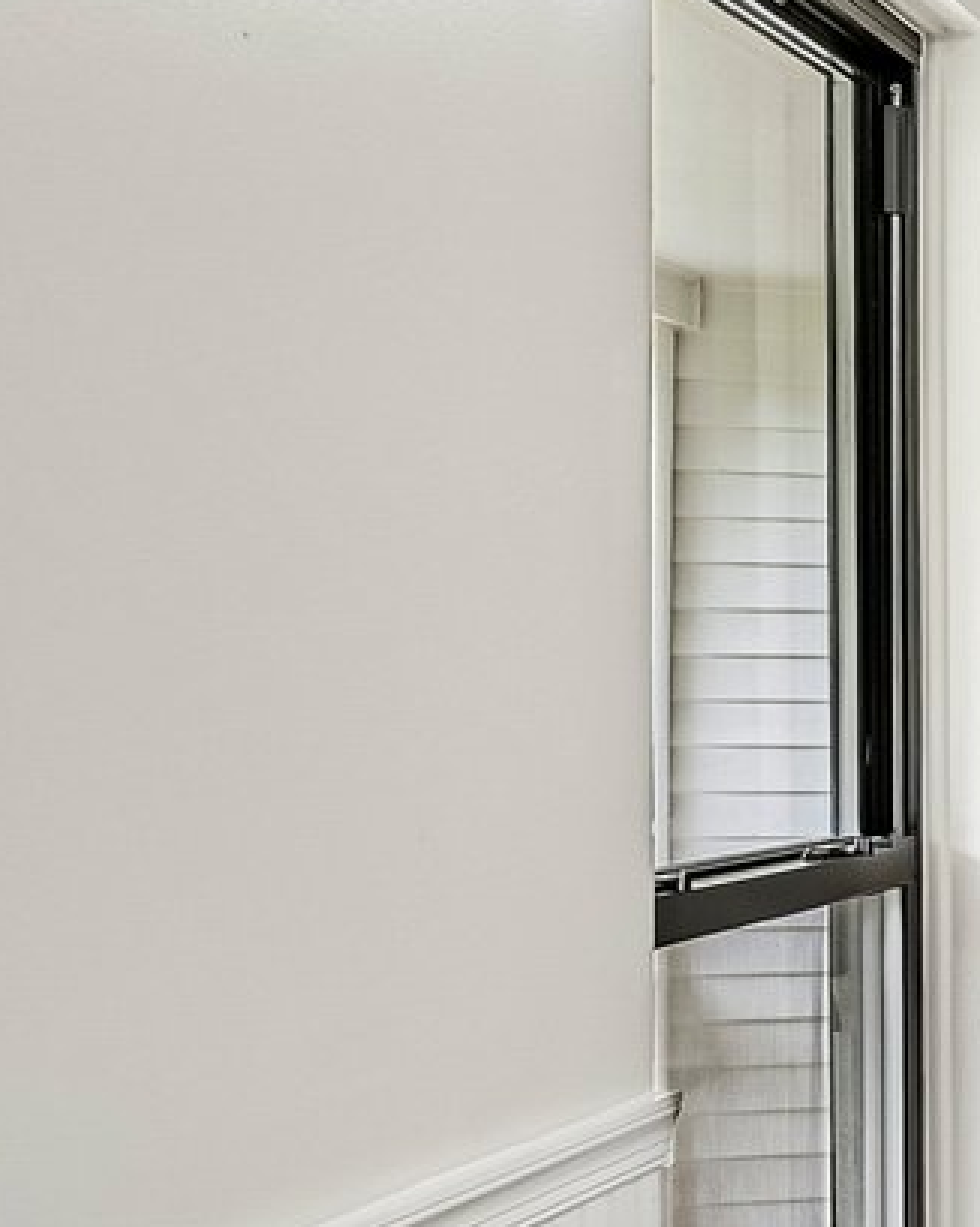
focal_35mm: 66
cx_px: 2796
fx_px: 2395
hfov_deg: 12.2
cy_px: 690
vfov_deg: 28.7
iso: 320
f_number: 8
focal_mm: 14
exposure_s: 1/15
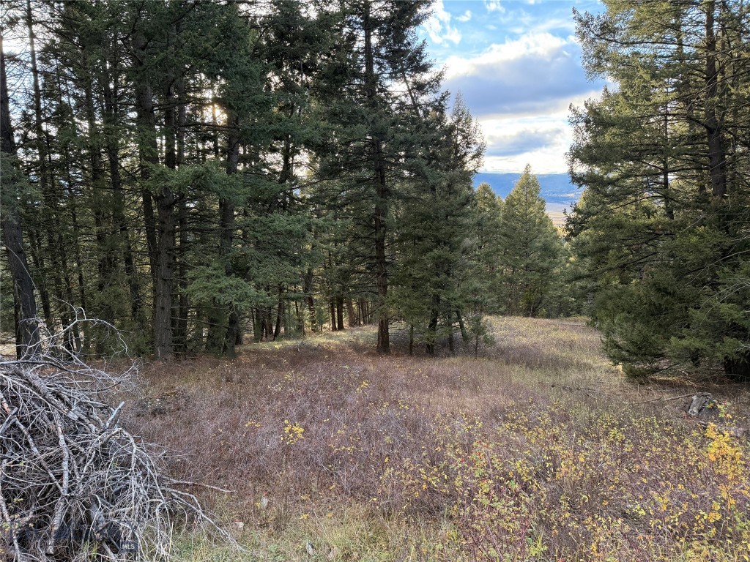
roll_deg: +0.2
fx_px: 520
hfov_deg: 71.6
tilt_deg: -11.0
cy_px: 281
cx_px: 375
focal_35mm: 24
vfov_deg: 56.8
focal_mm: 6.76
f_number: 1.78
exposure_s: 1/237
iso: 200
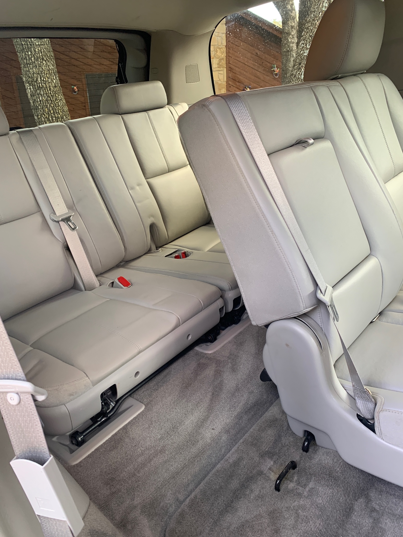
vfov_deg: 65.3
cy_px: 273
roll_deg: +2.8
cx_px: 196
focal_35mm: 27
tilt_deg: -23.8
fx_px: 419
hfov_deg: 51.4
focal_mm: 4.25
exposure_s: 1/69
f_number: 1.8
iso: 100
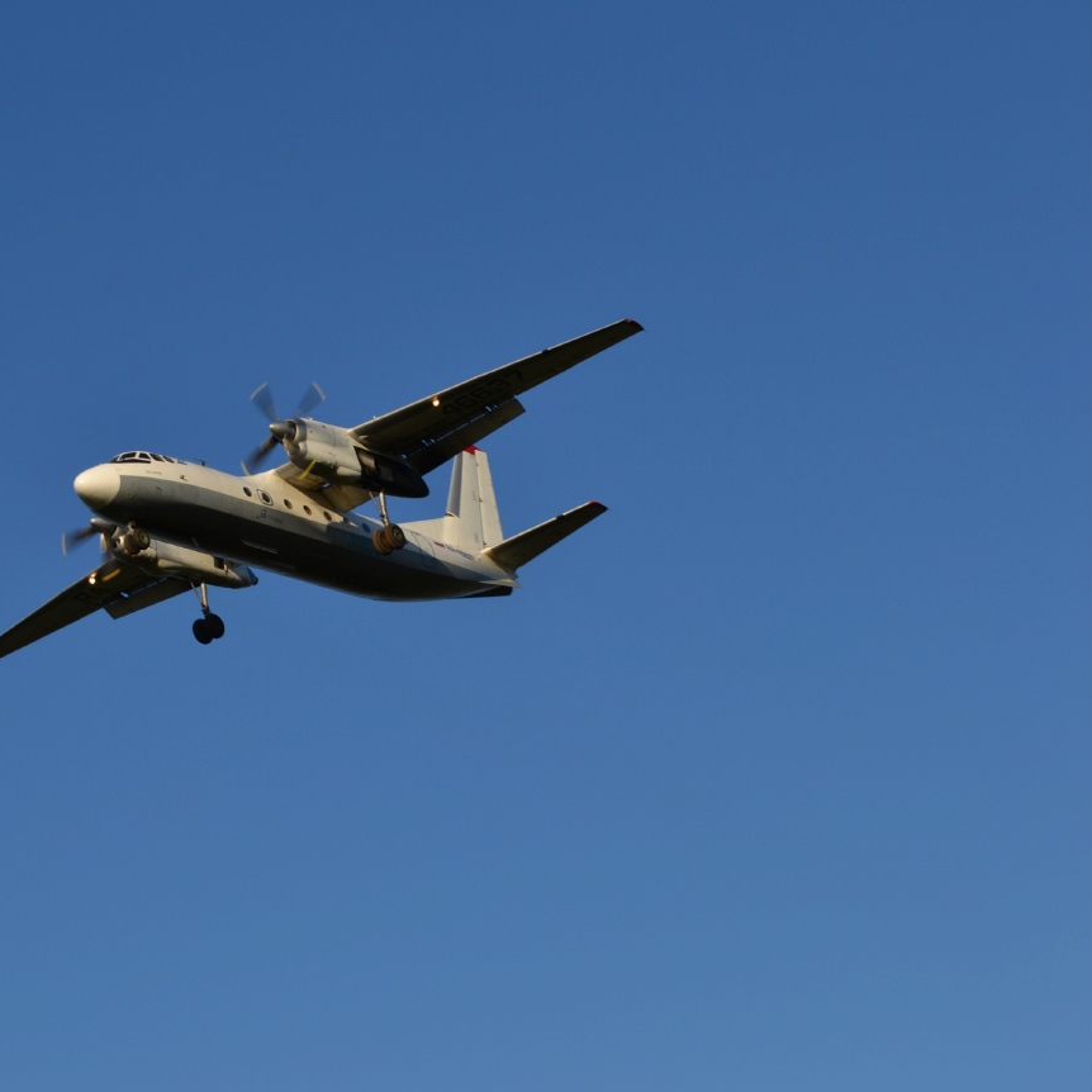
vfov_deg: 17.4
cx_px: 272
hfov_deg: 17.3
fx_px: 3569
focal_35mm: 100
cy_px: 548
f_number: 9
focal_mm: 52
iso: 100
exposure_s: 1/320
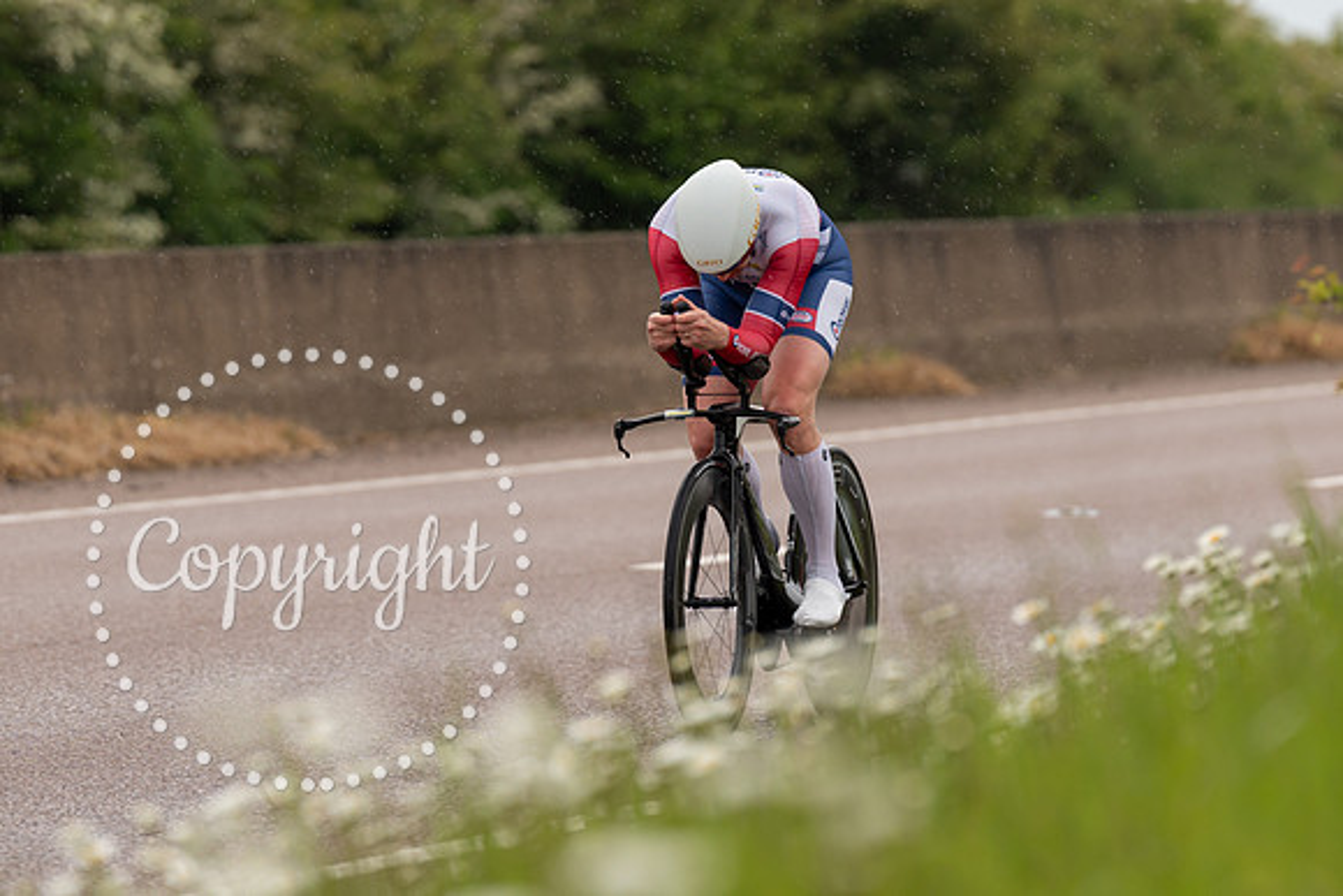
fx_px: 10917
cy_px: 311
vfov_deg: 4.7
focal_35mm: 293
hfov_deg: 7.0
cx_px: 663
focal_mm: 200
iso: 400
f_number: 3.5
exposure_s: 1/1000
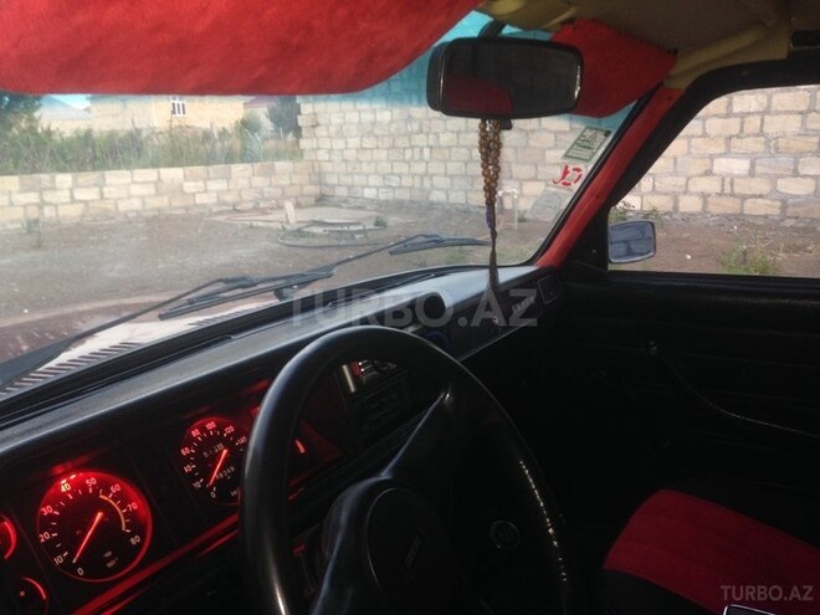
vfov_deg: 42.9
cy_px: 308
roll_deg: +1.9
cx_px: 410
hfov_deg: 55.4
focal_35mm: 33
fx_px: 782
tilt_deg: -10.7
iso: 100
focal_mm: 4.12
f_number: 2.4
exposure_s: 1/20
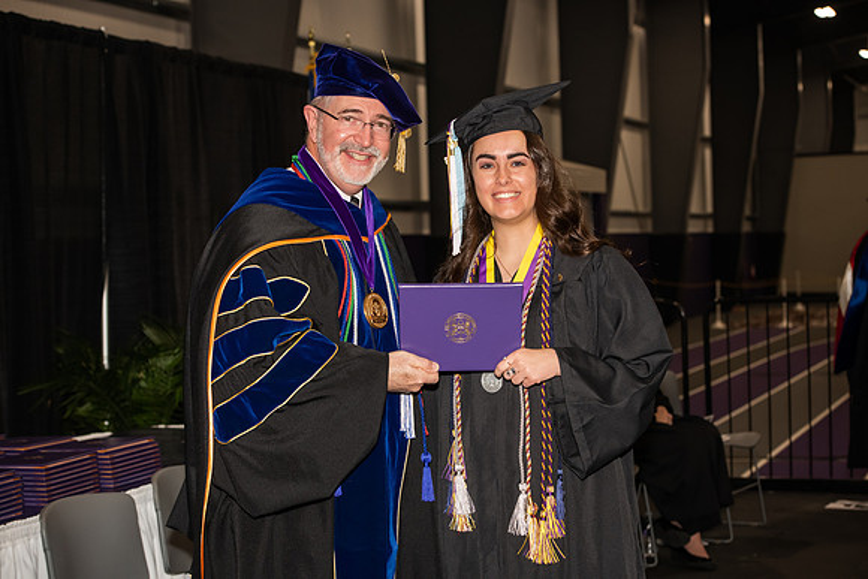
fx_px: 1688
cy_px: 290
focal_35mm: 70
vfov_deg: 19.5
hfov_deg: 28.8
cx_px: 434
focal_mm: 70
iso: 1000
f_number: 5.6
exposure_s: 1/200
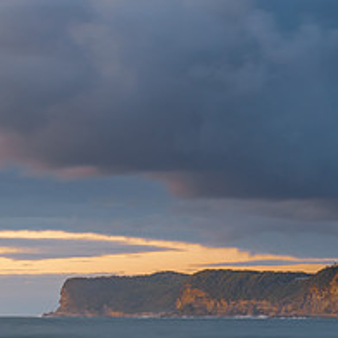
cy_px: 287
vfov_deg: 15.4
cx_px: 390
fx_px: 1237
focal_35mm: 112
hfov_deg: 15.1
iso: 100
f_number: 11
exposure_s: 5
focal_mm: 44
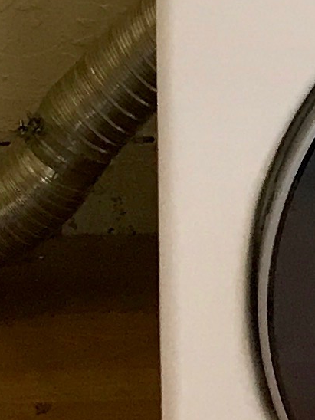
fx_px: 2499
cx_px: 598
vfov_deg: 8.7
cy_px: -583
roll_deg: -0.2
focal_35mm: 206
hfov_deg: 7.0
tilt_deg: -4.6
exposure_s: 1/24
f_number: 1.8
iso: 40
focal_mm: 3.99
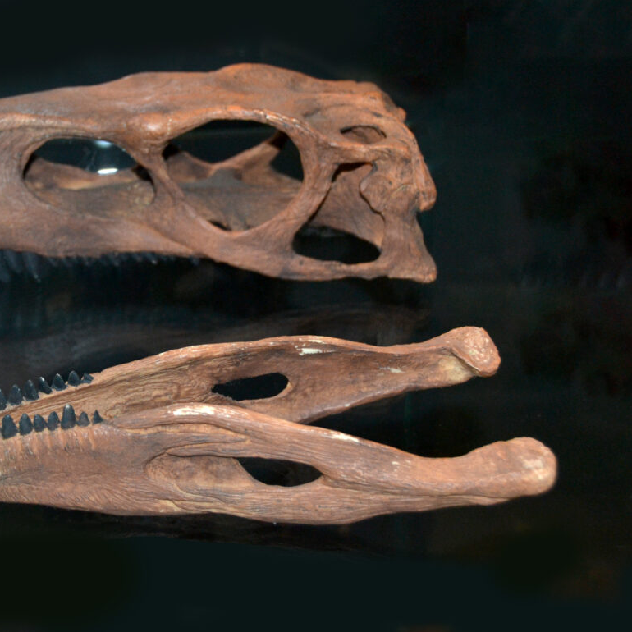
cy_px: 313
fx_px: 1281
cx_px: 174
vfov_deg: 27.7
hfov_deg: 27.4
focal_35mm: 62
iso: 1100
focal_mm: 32
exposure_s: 1/60
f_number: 4.2
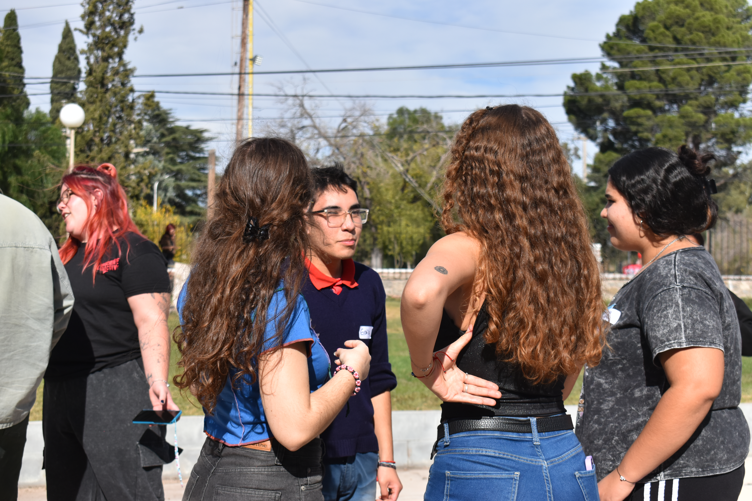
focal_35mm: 60
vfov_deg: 22.6
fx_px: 1253
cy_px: 250
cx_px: 376
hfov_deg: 33.4
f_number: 6.3
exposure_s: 1/1600
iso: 400
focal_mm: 40
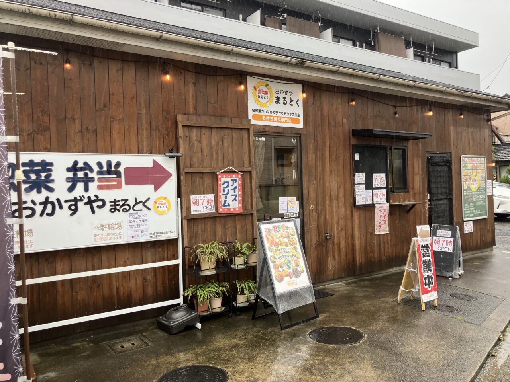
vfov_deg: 49.7
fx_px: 413
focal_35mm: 28
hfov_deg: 63.4
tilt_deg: +1.1
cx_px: 255
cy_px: 191
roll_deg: +2.7
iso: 32
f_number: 1.8
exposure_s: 1/120
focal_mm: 3.99
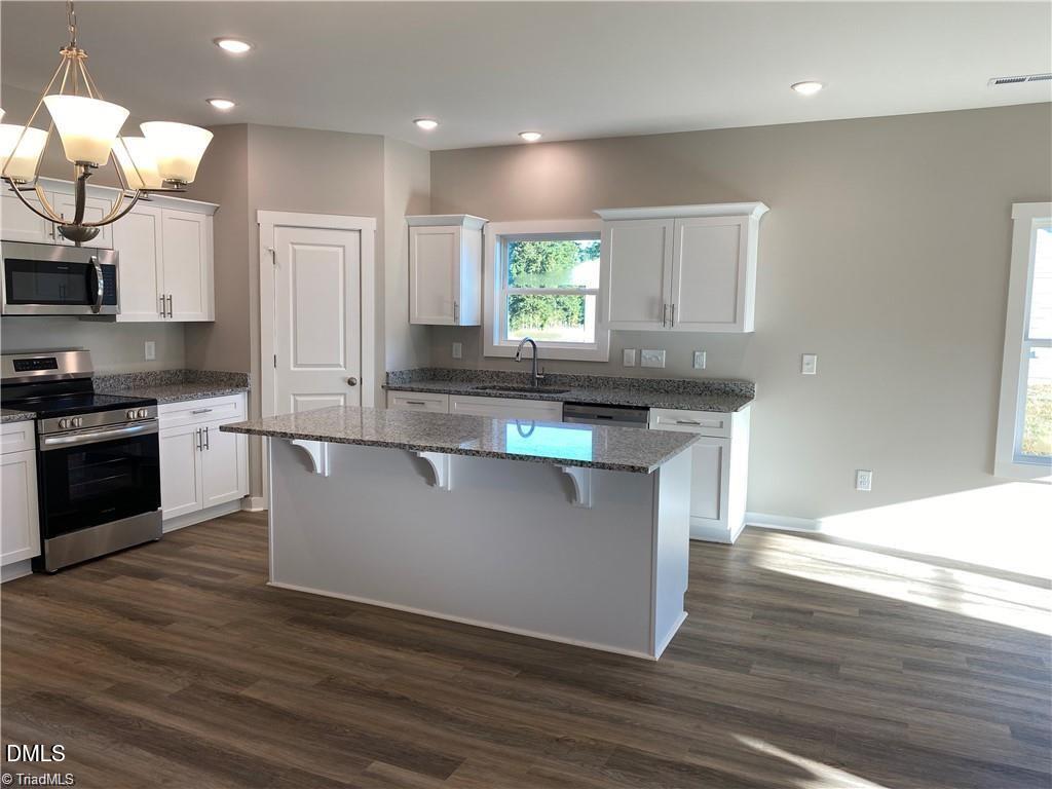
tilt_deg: -6.8
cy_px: 394
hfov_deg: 67.3
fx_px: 790
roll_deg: -1.0
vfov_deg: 53.1
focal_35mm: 26
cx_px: 526
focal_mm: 4.25
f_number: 1.8
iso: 32
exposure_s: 1/120
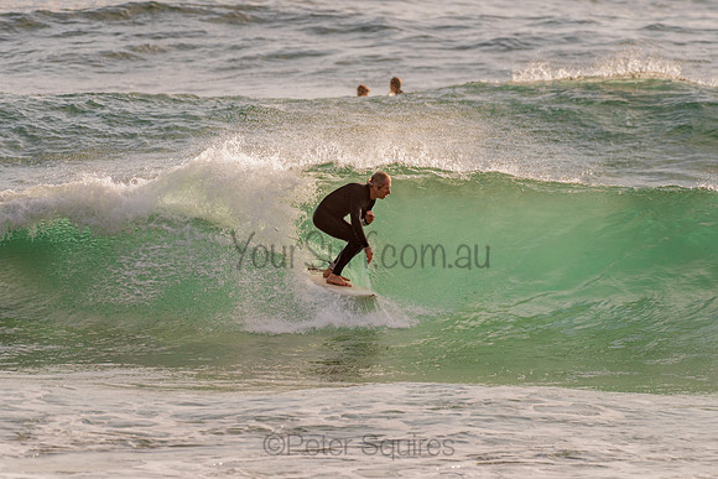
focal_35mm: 613
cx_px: 350
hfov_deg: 3.4
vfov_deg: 2.2
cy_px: 232
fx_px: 12226
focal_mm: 500
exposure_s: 1/2000
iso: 180
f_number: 5.6
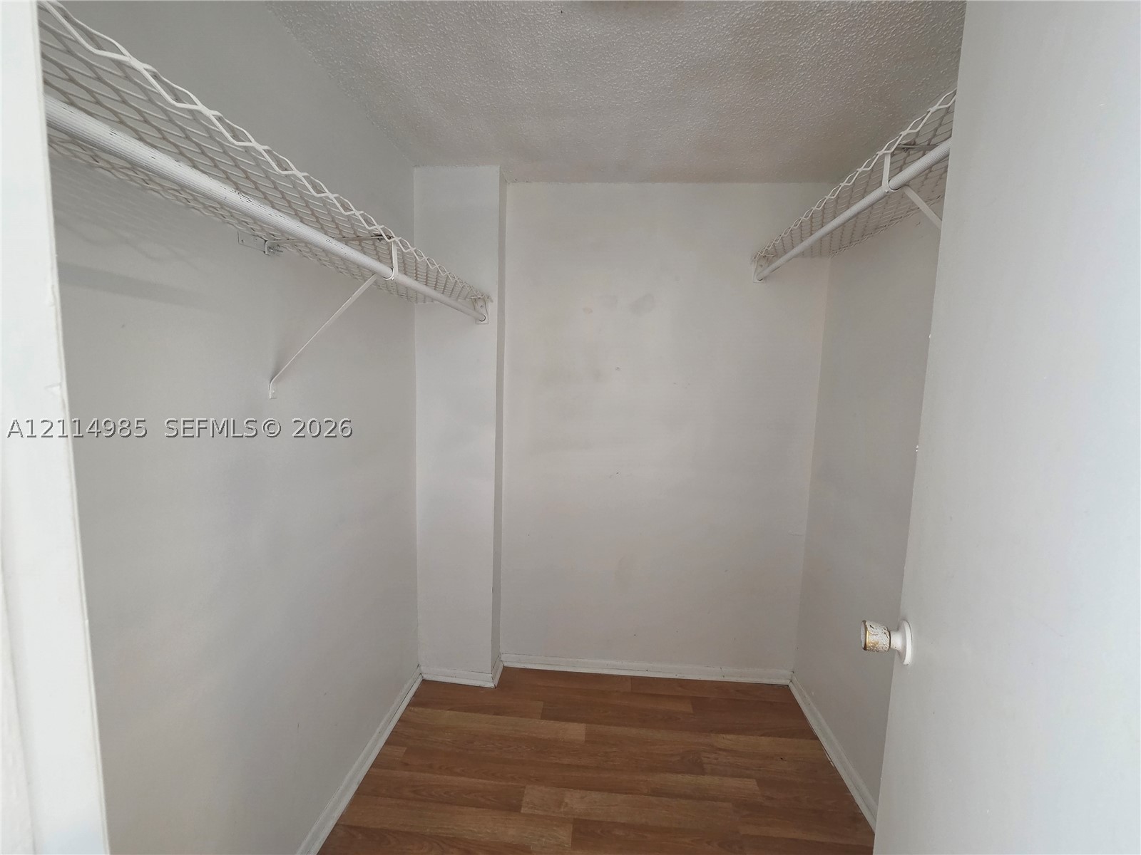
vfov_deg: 89.9
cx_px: 570
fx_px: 429
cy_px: 428
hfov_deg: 106.2
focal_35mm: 13
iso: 250
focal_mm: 2.2
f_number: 2.2
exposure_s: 1/60
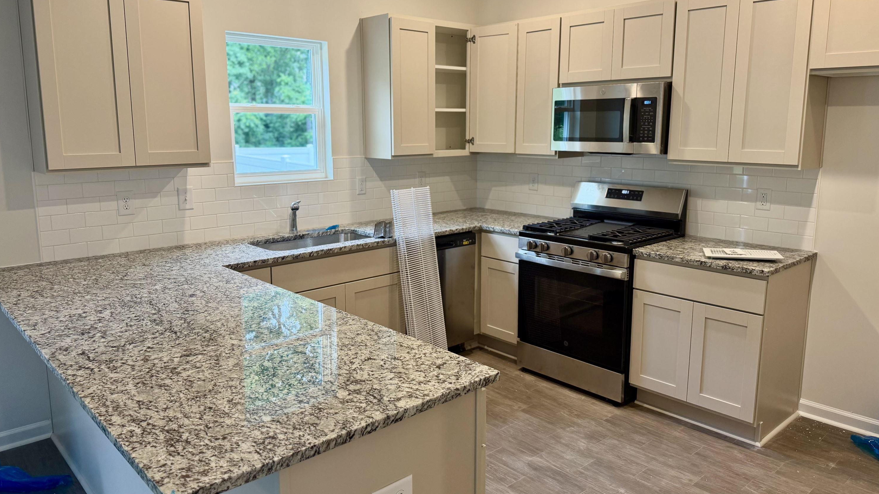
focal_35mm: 27
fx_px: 629
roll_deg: +0.8
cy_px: 224
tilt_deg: -9.5
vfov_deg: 42.8
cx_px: 427
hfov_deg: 69.8
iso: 125
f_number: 1.78
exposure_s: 1/60
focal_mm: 6.76
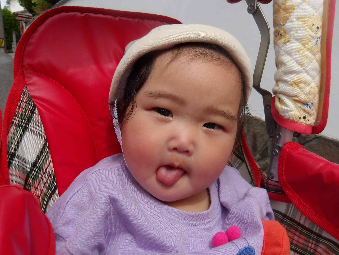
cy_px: 128
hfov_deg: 65.3
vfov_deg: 51.4
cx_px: 170
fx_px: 264
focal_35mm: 27
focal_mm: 4.9
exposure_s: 1/1353
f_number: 3
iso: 100
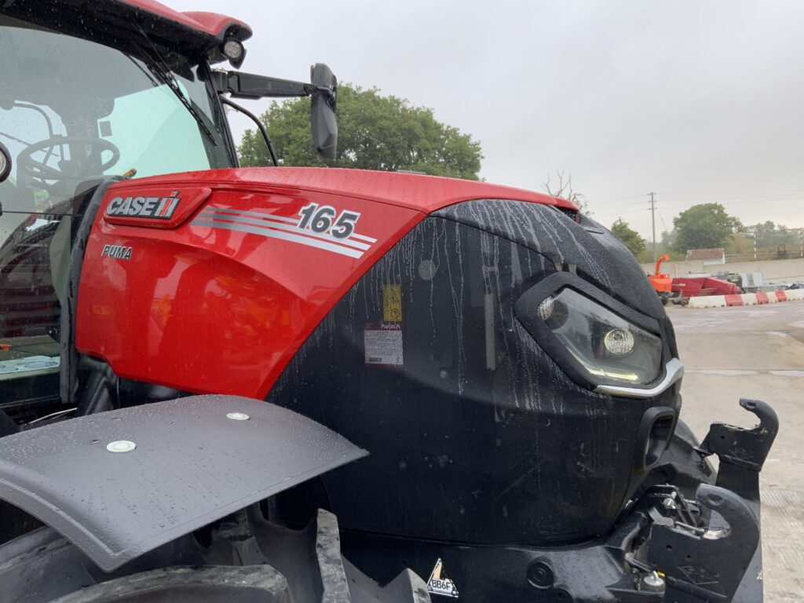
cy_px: 302
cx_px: 402
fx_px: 674
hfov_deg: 61.7
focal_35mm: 29
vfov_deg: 48.2
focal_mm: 3
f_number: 1.8
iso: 16
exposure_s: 1/122
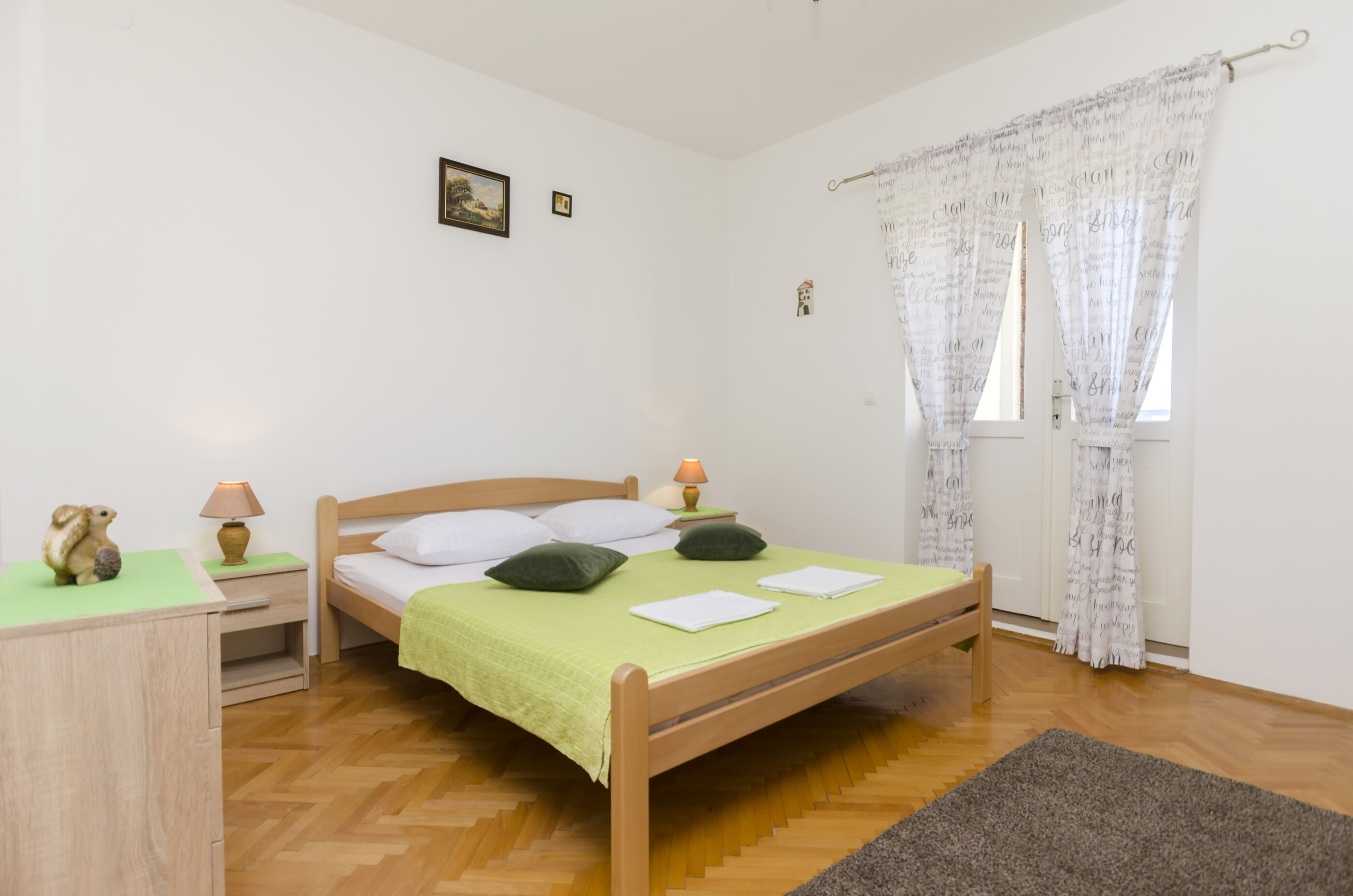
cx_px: 676
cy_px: 448
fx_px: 731
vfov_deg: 63.0
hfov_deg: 85.5
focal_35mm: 20
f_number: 7.1
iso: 160
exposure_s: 1/80
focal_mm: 13
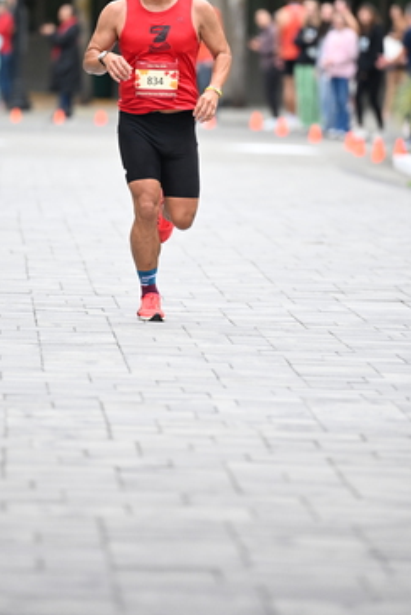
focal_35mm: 302
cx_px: 192
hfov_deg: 4.6
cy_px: 184
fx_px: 5166
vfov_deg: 6.8
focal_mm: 200
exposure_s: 1/800
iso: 1600
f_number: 2.8
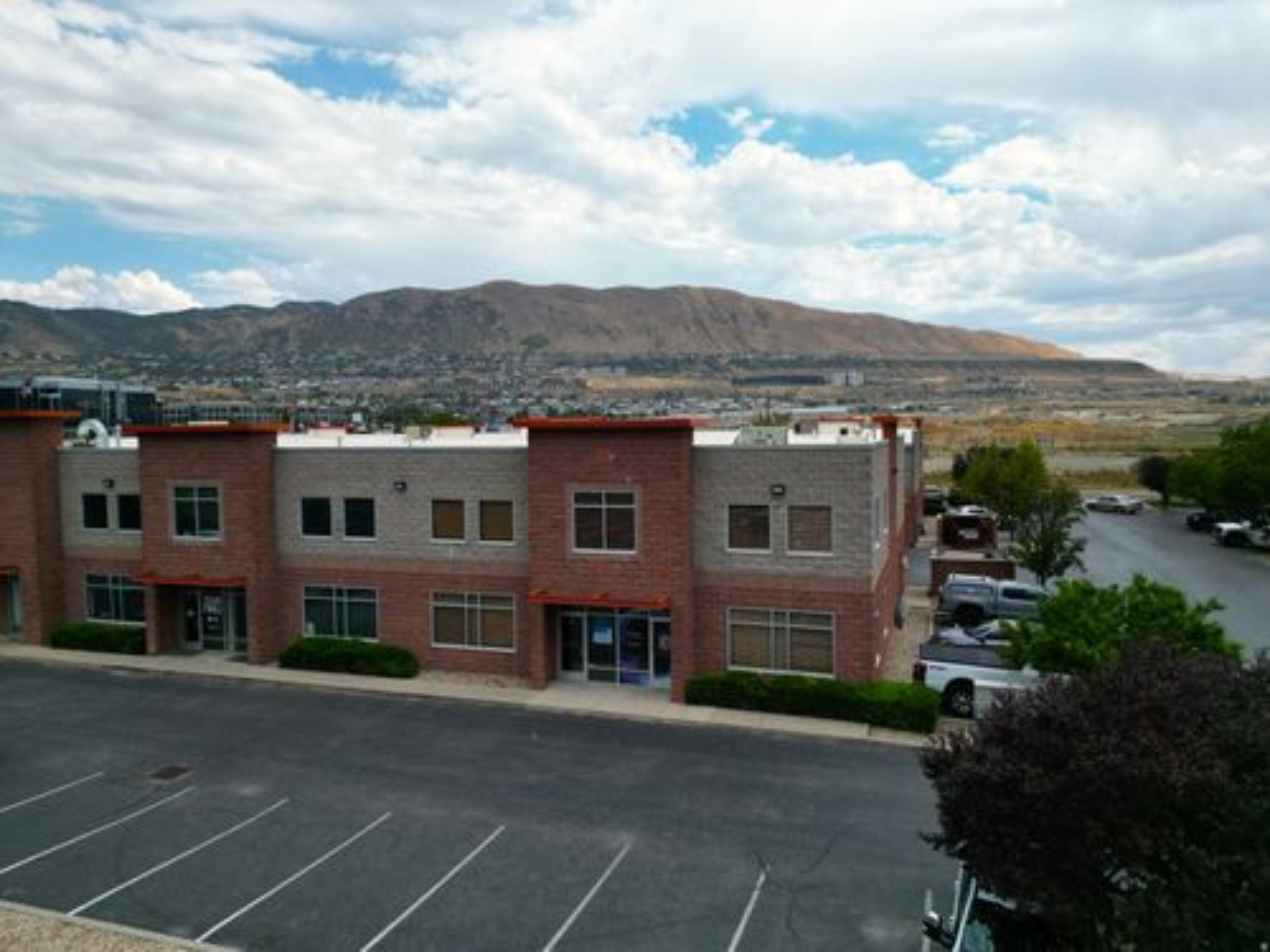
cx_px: 635
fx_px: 881
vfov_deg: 56.8
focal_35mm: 24
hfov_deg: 71.6
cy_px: 476
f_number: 1.7
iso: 130
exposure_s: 1/3200
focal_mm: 6.72
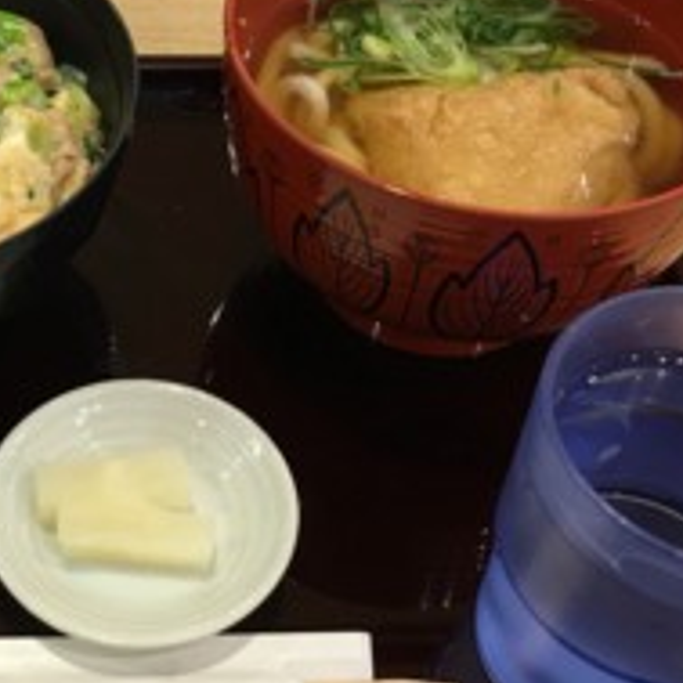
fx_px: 1362
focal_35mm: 61
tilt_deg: -51.3
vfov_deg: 28.1
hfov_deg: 27.6
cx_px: 134
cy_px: 383
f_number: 2.2
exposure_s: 1/15
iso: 32
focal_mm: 4.15
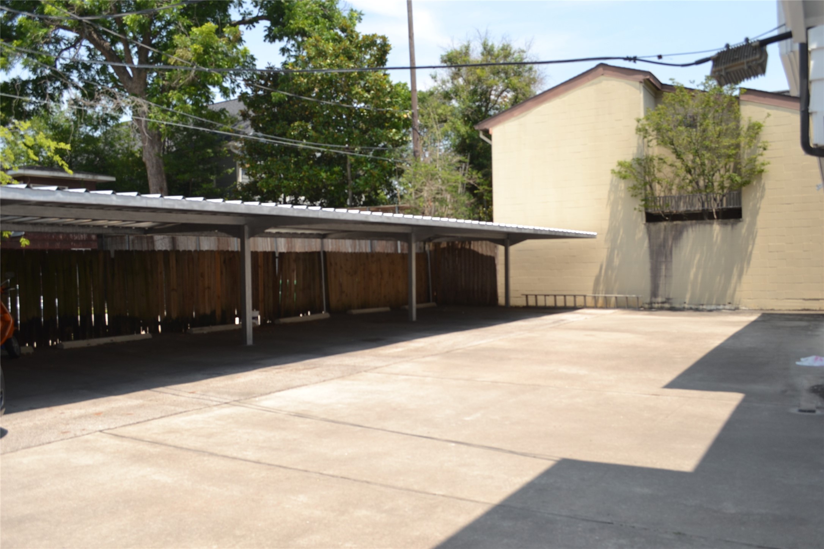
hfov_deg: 61.9
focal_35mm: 30
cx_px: 412
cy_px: 274
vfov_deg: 43.6
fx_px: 687
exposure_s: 1/200
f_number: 7.1
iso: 100
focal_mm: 20
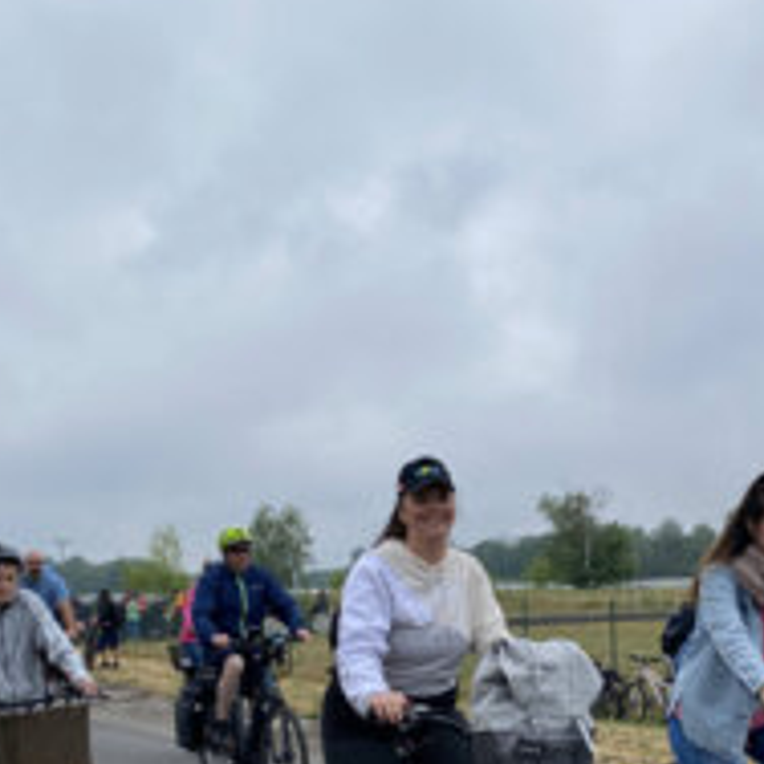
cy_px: 549
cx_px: 553
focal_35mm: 49
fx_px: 1224
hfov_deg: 34.1
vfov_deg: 34.1
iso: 32
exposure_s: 1/1996
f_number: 1.8
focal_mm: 4.2
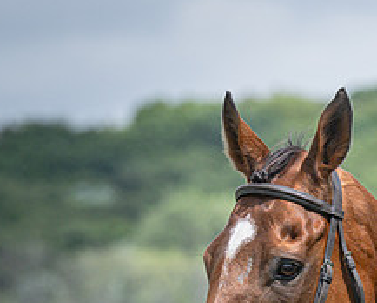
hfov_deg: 2.5
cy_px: 383
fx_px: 8543
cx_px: 528
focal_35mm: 765
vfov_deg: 2.0
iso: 400
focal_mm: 175
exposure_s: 1/1600
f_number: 5
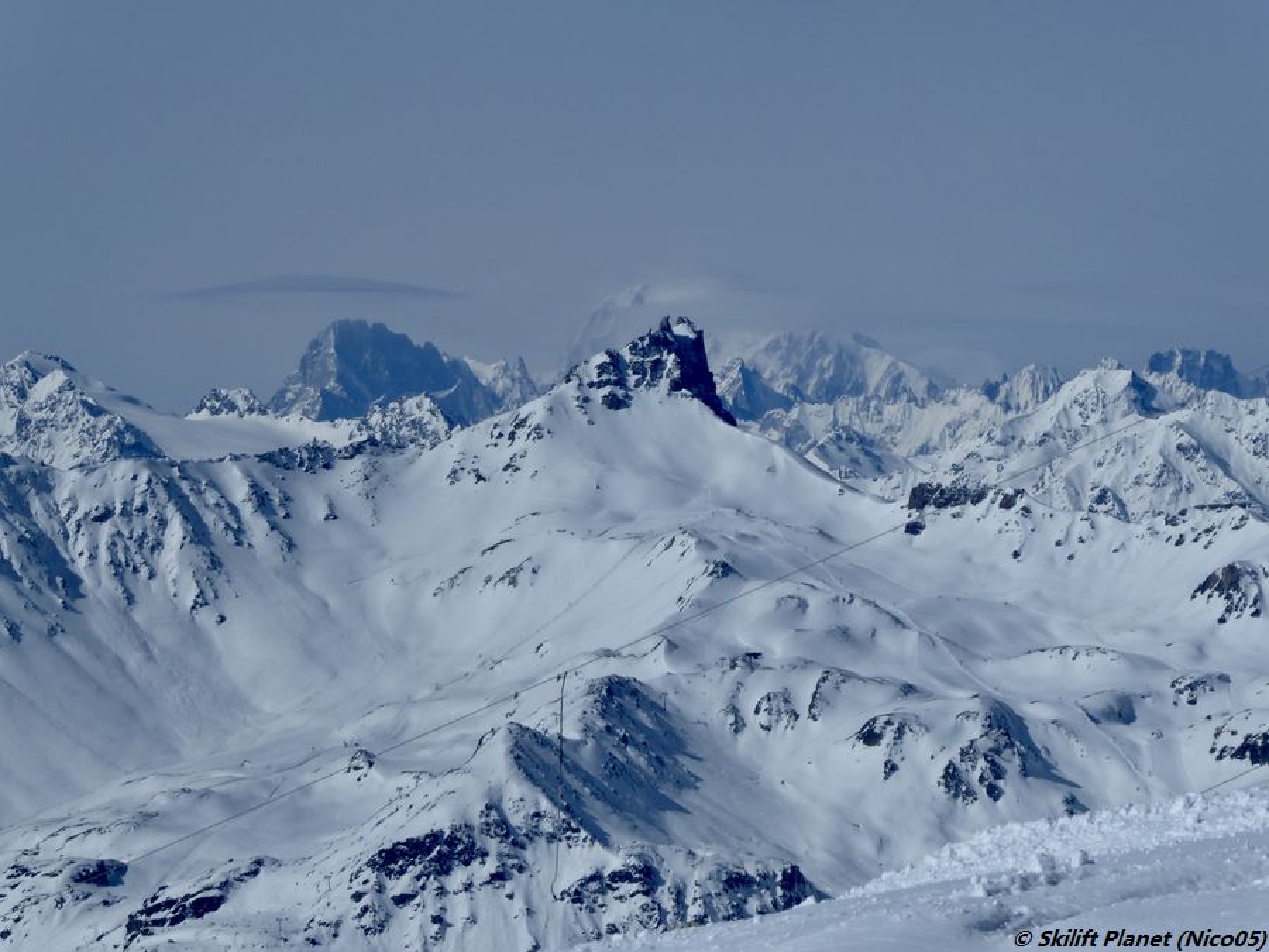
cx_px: 634
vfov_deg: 5.1
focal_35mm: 294
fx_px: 10778
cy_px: 476
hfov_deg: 6.7
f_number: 5.6
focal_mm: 47.5
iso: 80
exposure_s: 1/2000
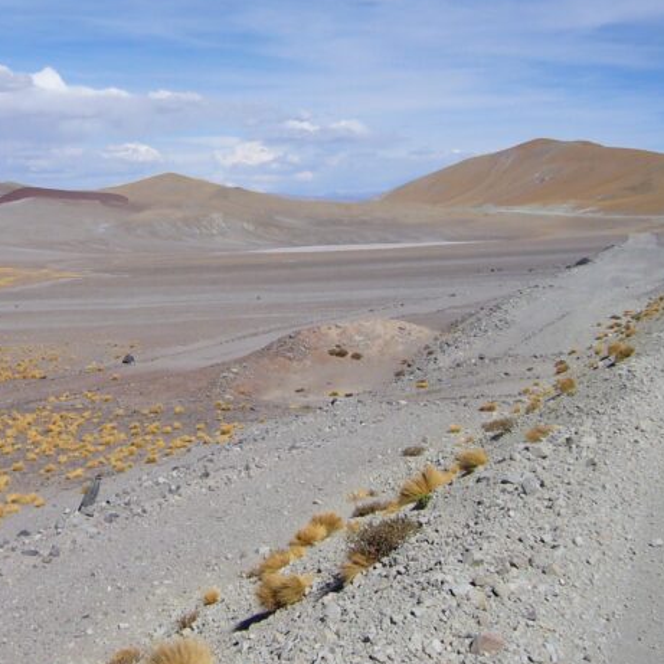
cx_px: 128
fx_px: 1194
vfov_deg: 30.9
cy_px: 241
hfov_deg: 30.3
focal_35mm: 55
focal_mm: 4.6
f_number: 5.6
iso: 80
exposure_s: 1/640
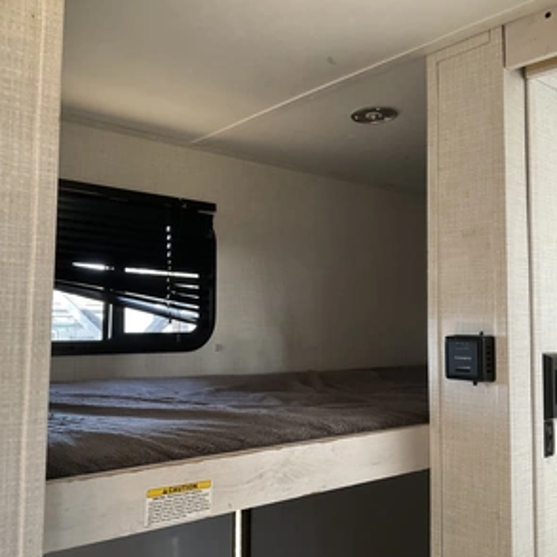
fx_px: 637
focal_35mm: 35
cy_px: 278
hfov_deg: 47.2
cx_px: 257
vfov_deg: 47.2
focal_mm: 3
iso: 64
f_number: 1.8
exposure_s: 1/67
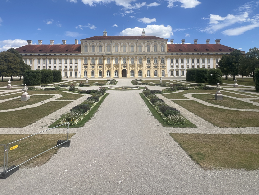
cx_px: 127
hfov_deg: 79.0
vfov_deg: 61.8
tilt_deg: +3.0
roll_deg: +0.2
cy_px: 63
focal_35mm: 21
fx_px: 157
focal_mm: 1.57
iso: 32
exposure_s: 1/1946
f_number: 1.8
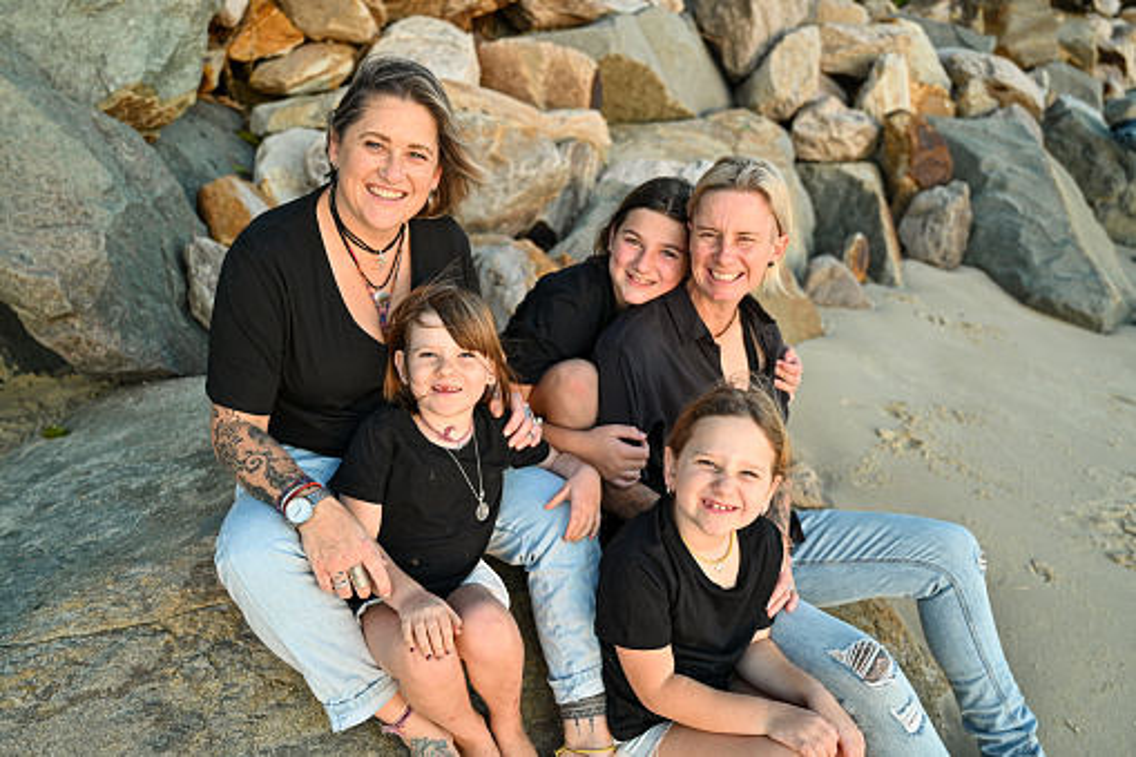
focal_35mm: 30
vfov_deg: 44.2
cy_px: 378
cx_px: 568
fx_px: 931
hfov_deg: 62.8
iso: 250
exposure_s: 1/200
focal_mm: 29.5
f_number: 2.8
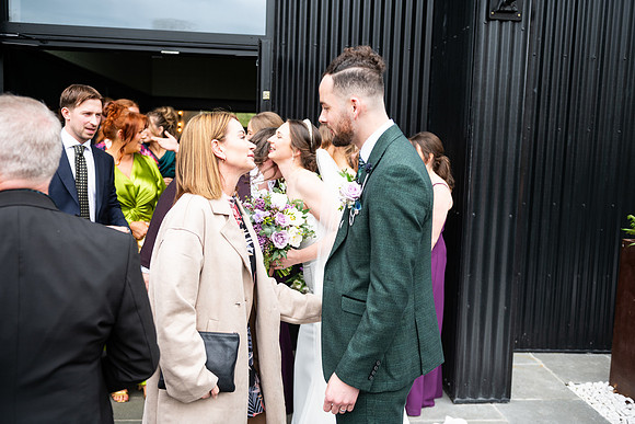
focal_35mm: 35
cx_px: 318
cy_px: 212
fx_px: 617
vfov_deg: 37.9
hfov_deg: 54.4
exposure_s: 1/200
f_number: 3.5
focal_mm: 35
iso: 125
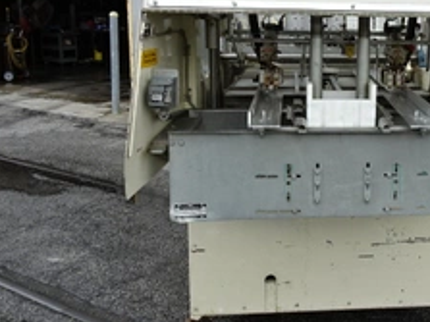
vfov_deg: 33.1
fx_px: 534
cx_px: 353
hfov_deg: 41.7
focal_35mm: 43
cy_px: 91
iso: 80
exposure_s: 1/400
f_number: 3.5
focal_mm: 4.1
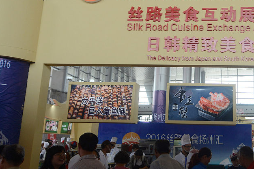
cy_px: 72
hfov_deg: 40.4
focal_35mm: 46
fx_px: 324
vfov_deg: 29.2
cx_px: 215
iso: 640
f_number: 2.8
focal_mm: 24
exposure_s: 1/800
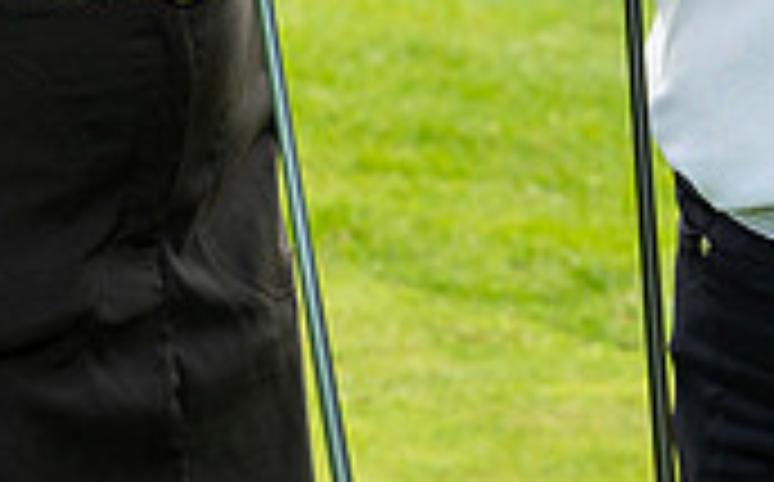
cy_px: -485
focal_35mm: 424
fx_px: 8932
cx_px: 398
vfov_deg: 3.1
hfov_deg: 5.0
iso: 200
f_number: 8
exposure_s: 1/200
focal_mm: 105
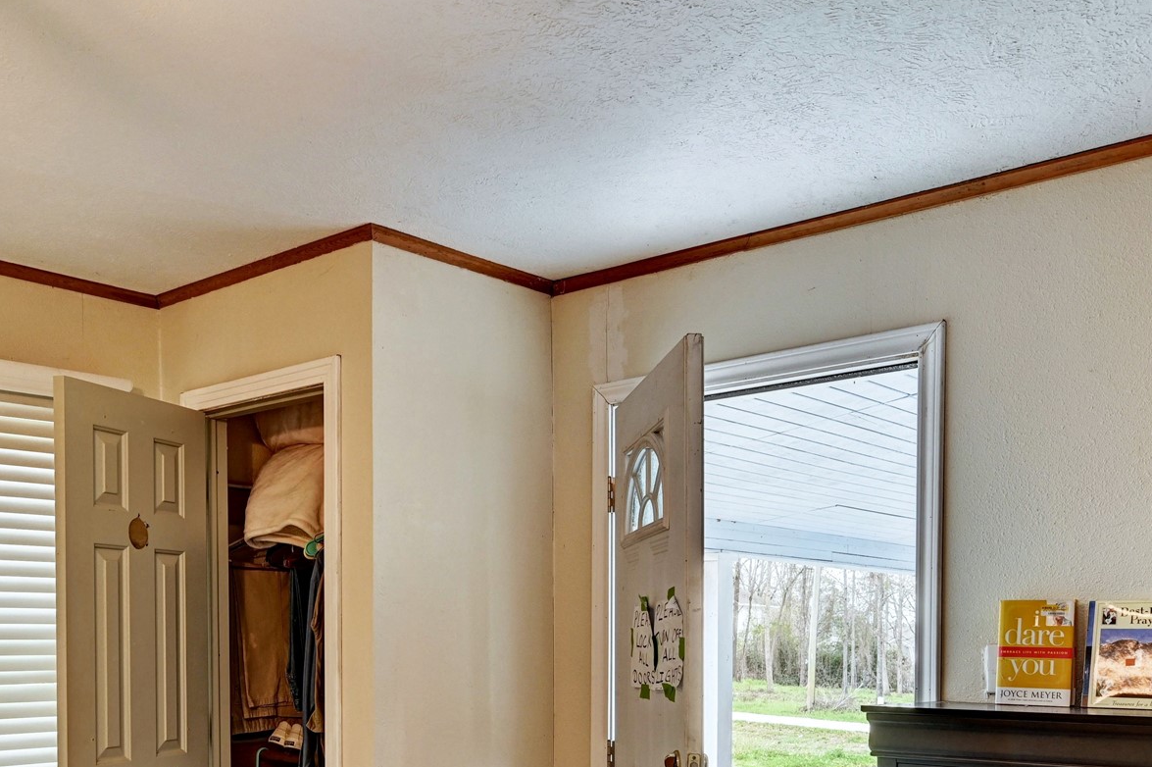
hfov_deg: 50.6
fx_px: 1213
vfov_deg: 33.6
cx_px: 484
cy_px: 659
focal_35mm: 38
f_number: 8
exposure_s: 1/20
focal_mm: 20.5
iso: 400
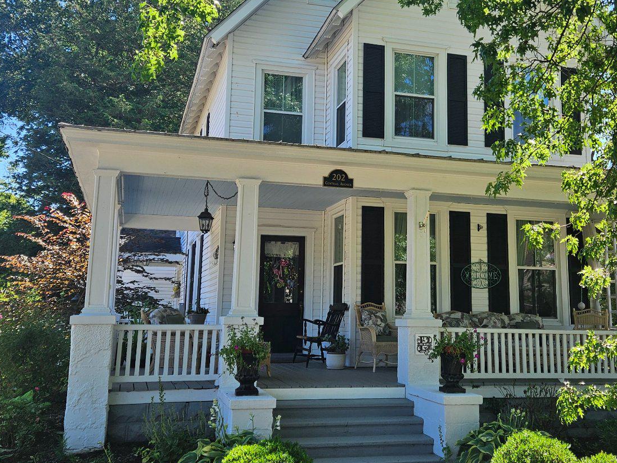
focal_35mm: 43
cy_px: 173
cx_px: 383
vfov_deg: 33.4
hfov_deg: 43.5
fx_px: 767
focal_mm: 5.4
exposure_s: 1/514
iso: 25
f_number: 1.8
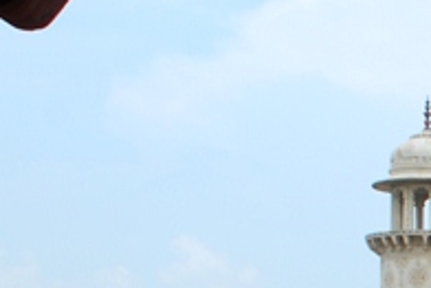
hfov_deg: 13.3
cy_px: 452
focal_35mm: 141
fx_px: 1689
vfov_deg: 9.4
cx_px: 728
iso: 100
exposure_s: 1/100
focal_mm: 18
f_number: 10
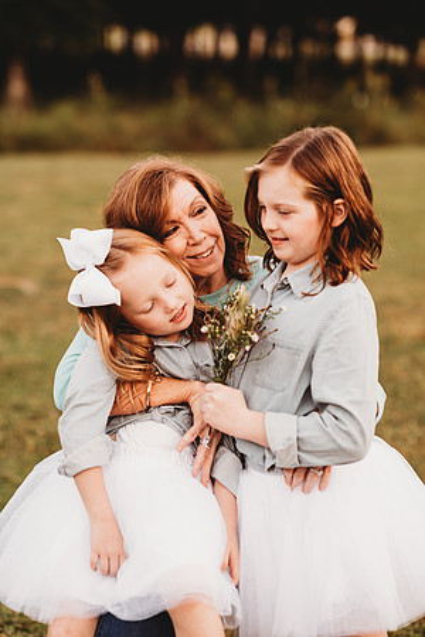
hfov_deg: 16.1
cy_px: 318
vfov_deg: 23.9
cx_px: 212
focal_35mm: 85
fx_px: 1505
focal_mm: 85
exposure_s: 1/125
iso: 125
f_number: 2.2
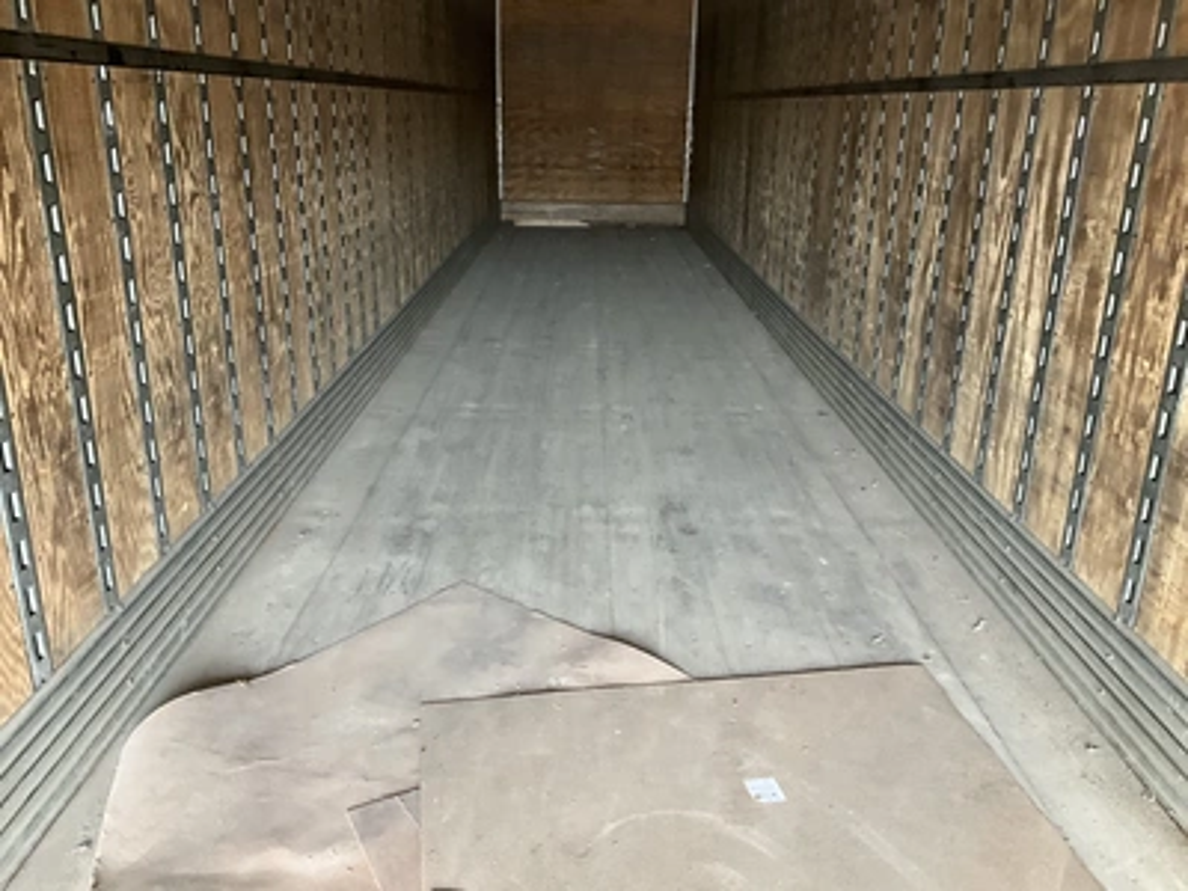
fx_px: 995
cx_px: 594
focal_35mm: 29
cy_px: 446
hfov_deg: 61.7
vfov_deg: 48.2
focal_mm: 3
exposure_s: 1/60
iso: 250
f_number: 1.8
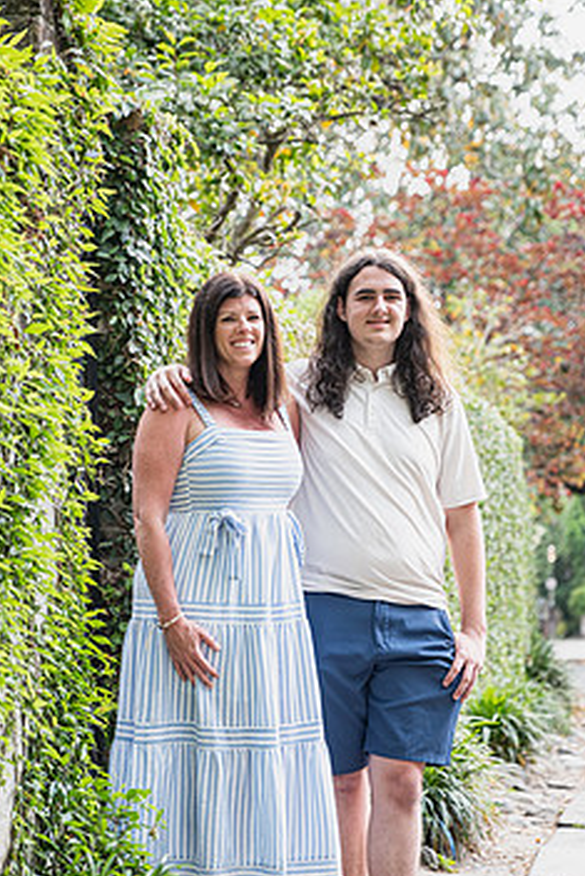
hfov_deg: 12.9
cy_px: 518
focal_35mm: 106
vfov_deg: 19.3
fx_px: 2581
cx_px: 304
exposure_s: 1/250
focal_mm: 55
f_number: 2.8
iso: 200
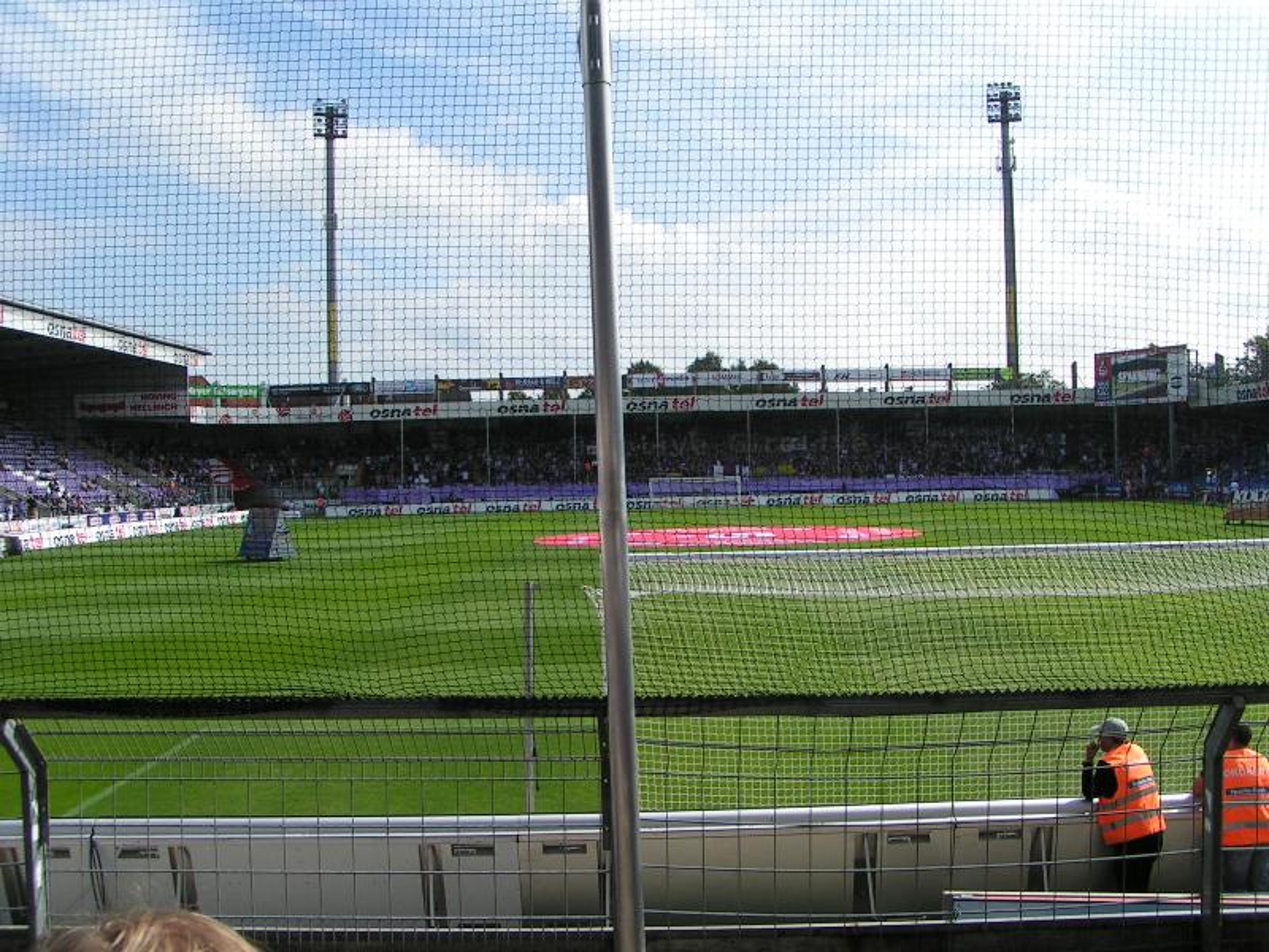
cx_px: 634
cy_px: 476
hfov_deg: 49.0
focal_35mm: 38
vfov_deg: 37.7
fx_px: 1393
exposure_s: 1/400
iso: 50
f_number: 5.6
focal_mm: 5.8
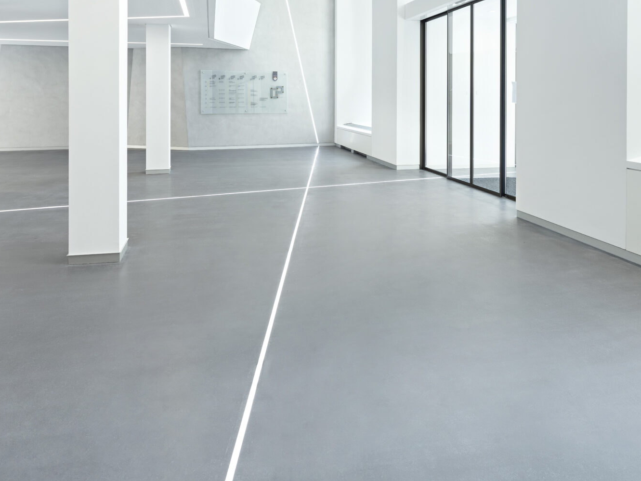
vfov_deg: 51.8
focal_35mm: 25
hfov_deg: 69.4
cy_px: 105
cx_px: 329
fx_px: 463
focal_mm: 17
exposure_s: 1/4
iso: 100
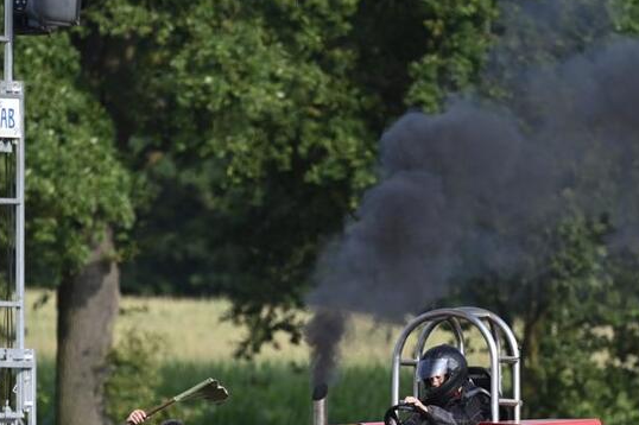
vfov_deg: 1.9
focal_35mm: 737
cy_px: 379
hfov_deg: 2.8
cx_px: 309
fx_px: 13073
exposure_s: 1/1000
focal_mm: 400
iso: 320
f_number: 5.6
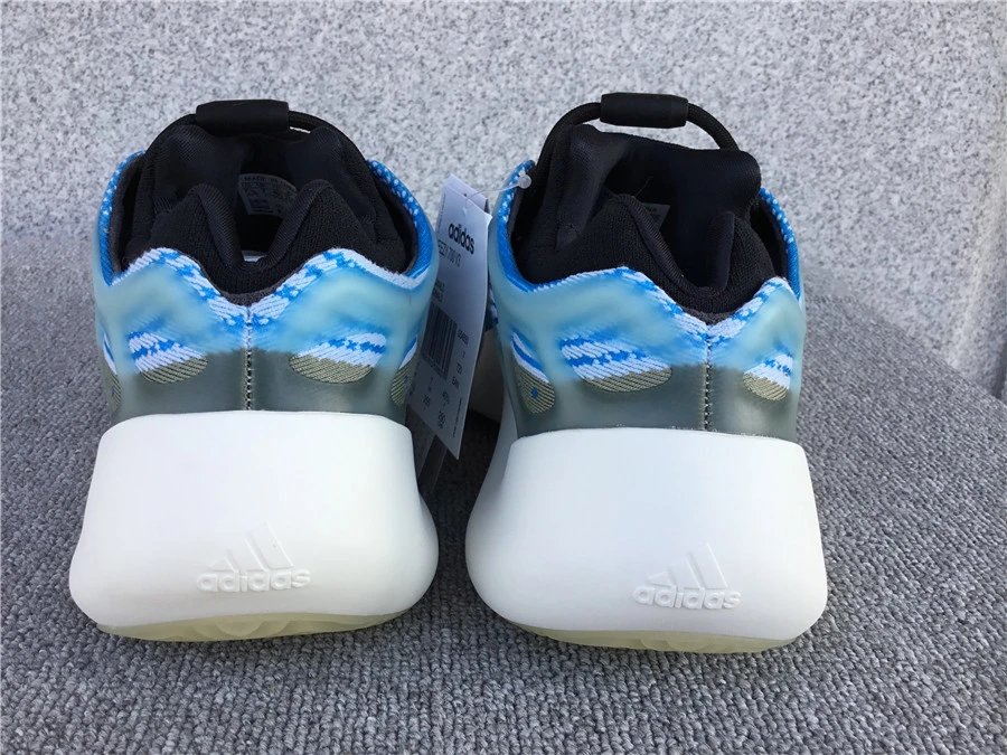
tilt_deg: -22.4
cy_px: 378
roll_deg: -3.0
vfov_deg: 45.4
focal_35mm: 31
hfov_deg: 58.4
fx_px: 902
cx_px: 504
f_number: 2.4
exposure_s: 1/215
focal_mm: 3.3
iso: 25
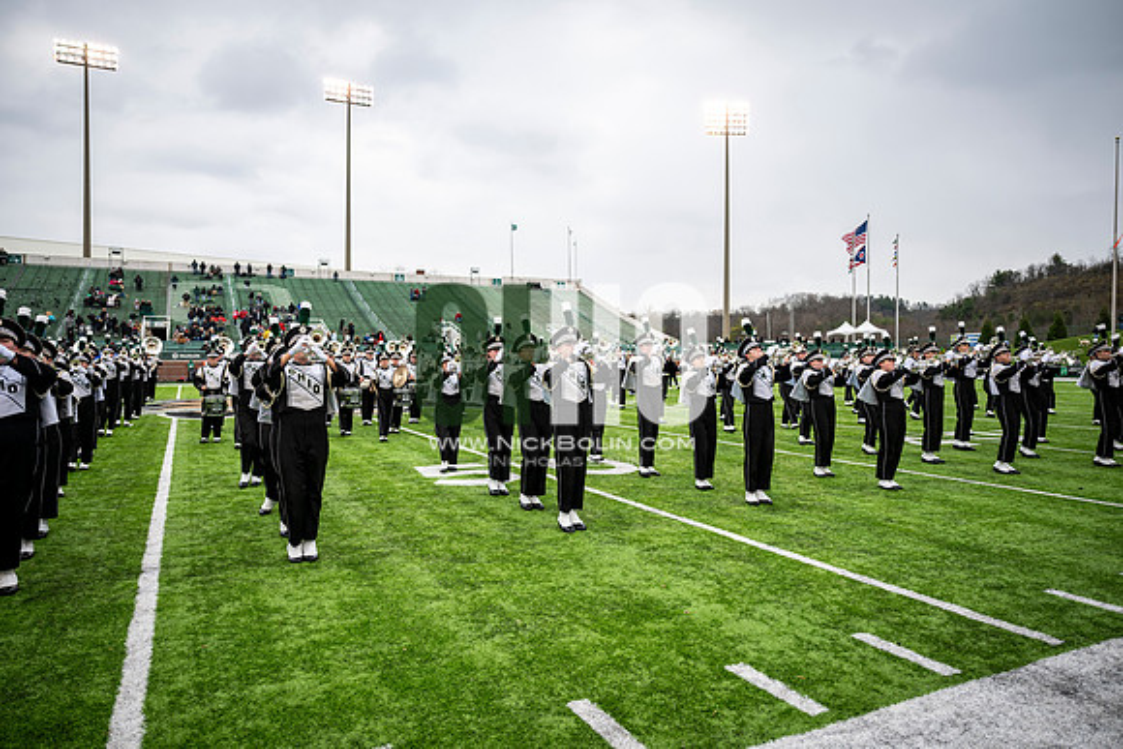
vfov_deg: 53.2
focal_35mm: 24
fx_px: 749
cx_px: 562
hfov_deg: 73.7
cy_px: 374
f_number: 2.8
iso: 100
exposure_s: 1/500
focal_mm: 24
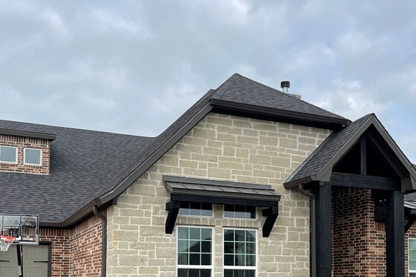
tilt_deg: +3.3
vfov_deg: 28.2
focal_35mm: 46
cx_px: 234
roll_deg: -0.4
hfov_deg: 42.7
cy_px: 248
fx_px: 532
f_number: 1.6
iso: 32
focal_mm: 5.1
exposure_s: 1/2924
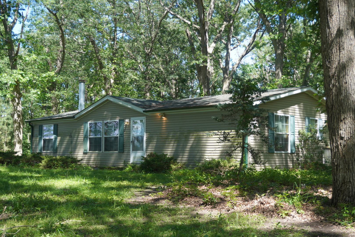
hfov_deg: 38.9
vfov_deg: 26.5
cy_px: 118
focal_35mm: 51
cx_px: 178
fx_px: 503
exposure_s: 1/160
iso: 160
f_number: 5
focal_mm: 34
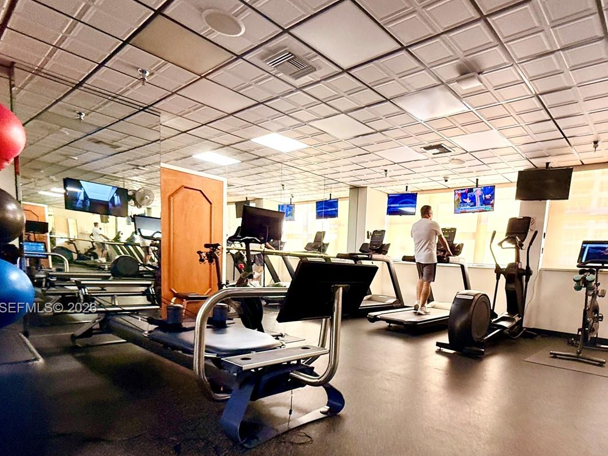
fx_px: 369
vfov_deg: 61.7
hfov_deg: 77.7
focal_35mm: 21
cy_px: 309
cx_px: 376
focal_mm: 2.22
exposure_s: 1/99
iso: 200
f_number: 2.2
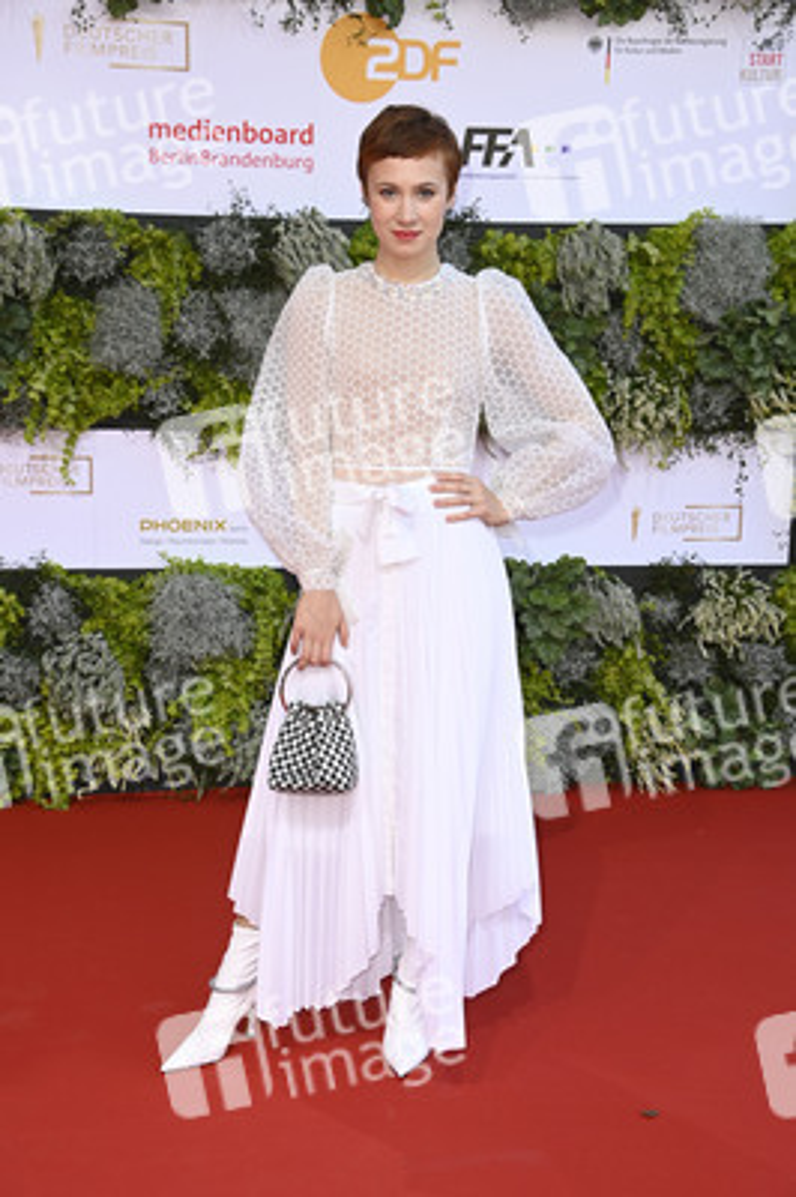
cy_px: 598
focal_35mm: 62
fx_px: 2060
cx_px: 398
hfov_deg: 21.9
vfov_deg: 32.4
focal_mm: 62
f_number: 6.3
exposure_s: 1/250
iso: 400
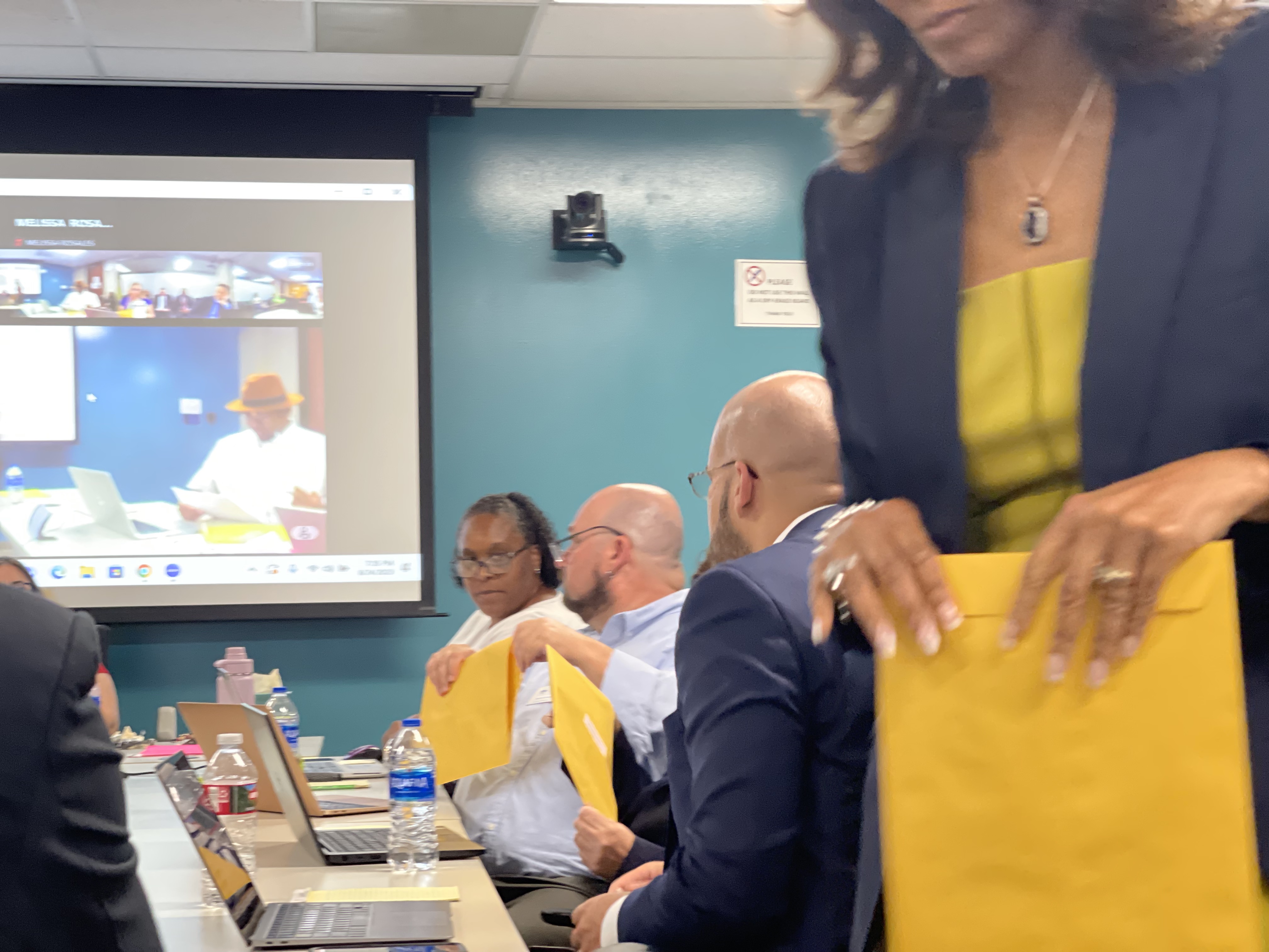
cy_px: 476
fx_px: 2346
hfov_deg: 30.3
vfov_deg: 22.9
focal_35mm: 64
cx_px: 634
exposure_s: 1/40
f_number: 2.2
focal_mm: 7.5
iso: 320
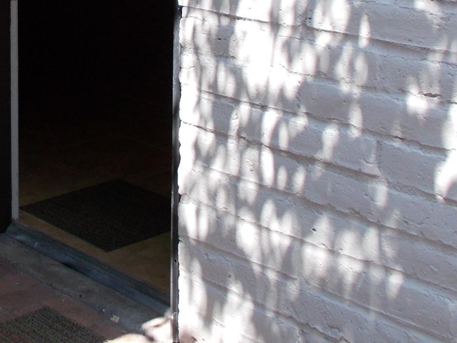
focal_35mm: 77
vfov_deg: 18.0
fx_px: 1017
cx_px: 61
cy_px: -88
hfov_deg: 24.7
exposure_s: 1/160
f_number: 3.2
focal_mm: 4.6
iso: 80
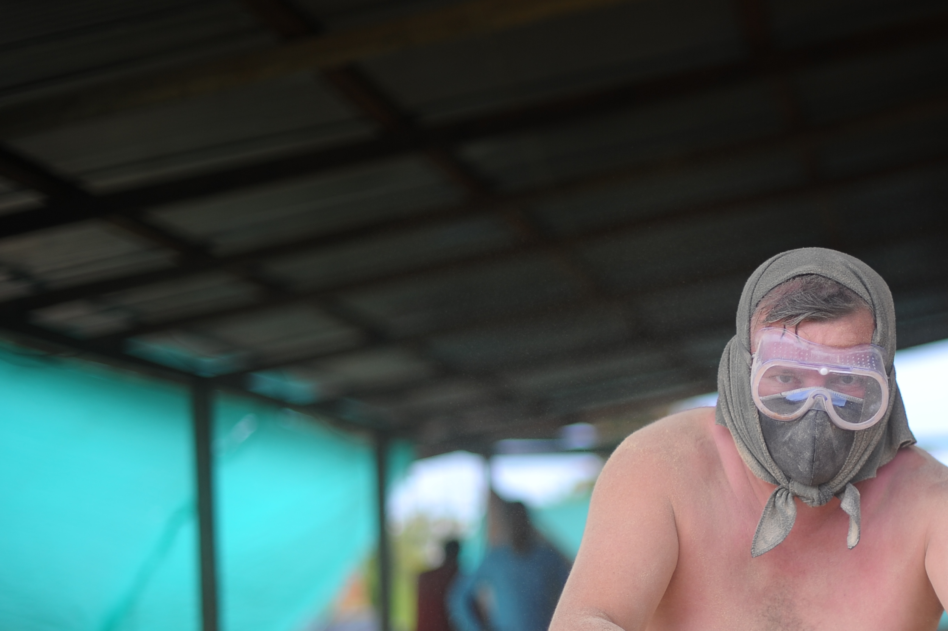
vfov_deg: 16.0
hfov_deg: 23.6
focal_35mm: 85
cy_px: 428
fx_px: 2237
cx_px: 767
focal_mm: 50
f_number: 1.4
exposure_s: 1/800
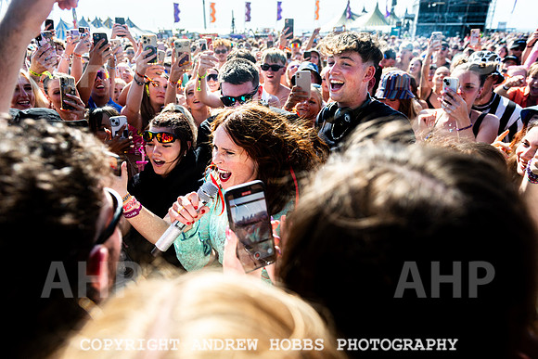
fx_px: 359
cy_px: 180
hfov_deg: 73.7
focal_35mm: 24
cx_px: 269
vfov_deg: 53.1
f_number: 4
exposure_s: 1/8000
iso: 400
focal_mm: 24
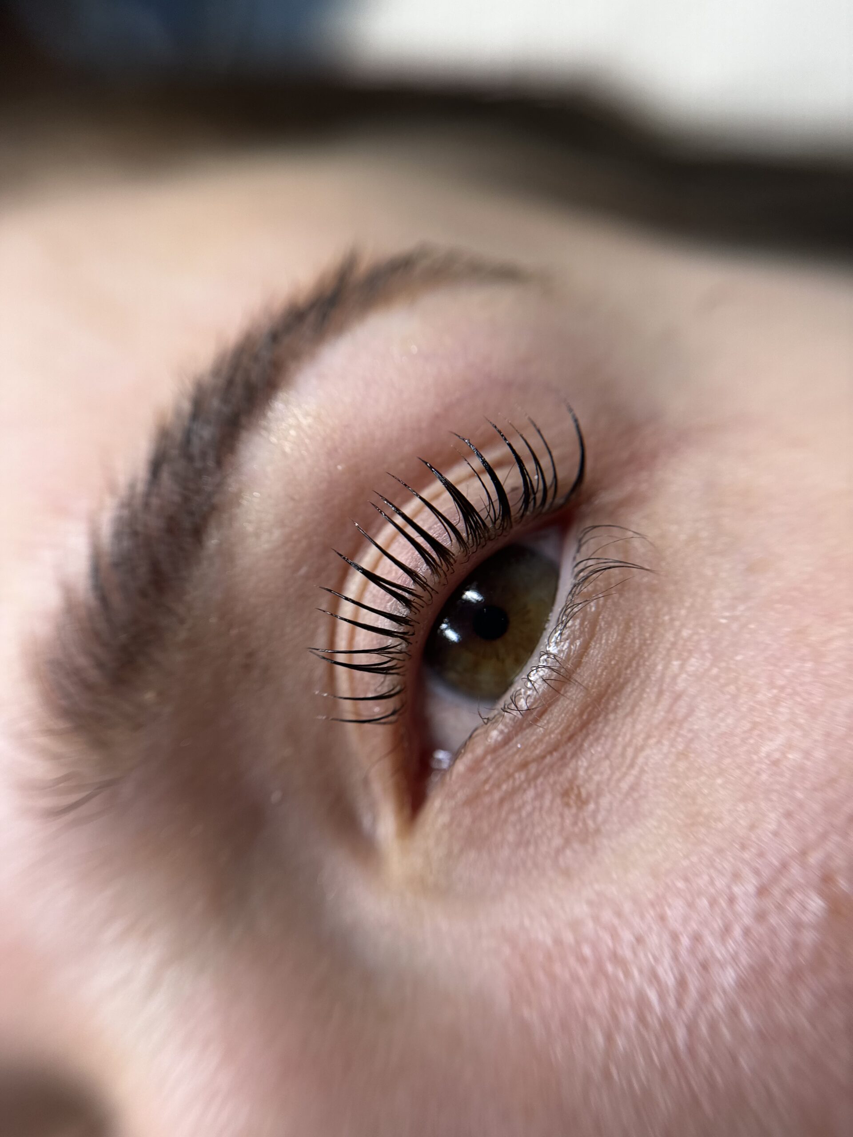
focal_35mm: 24
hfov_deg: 56.8
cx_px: 426
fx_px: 789
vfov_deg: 71.6
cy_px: 568
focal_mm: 6.86
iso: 100
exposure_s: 1/120
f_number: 1.78
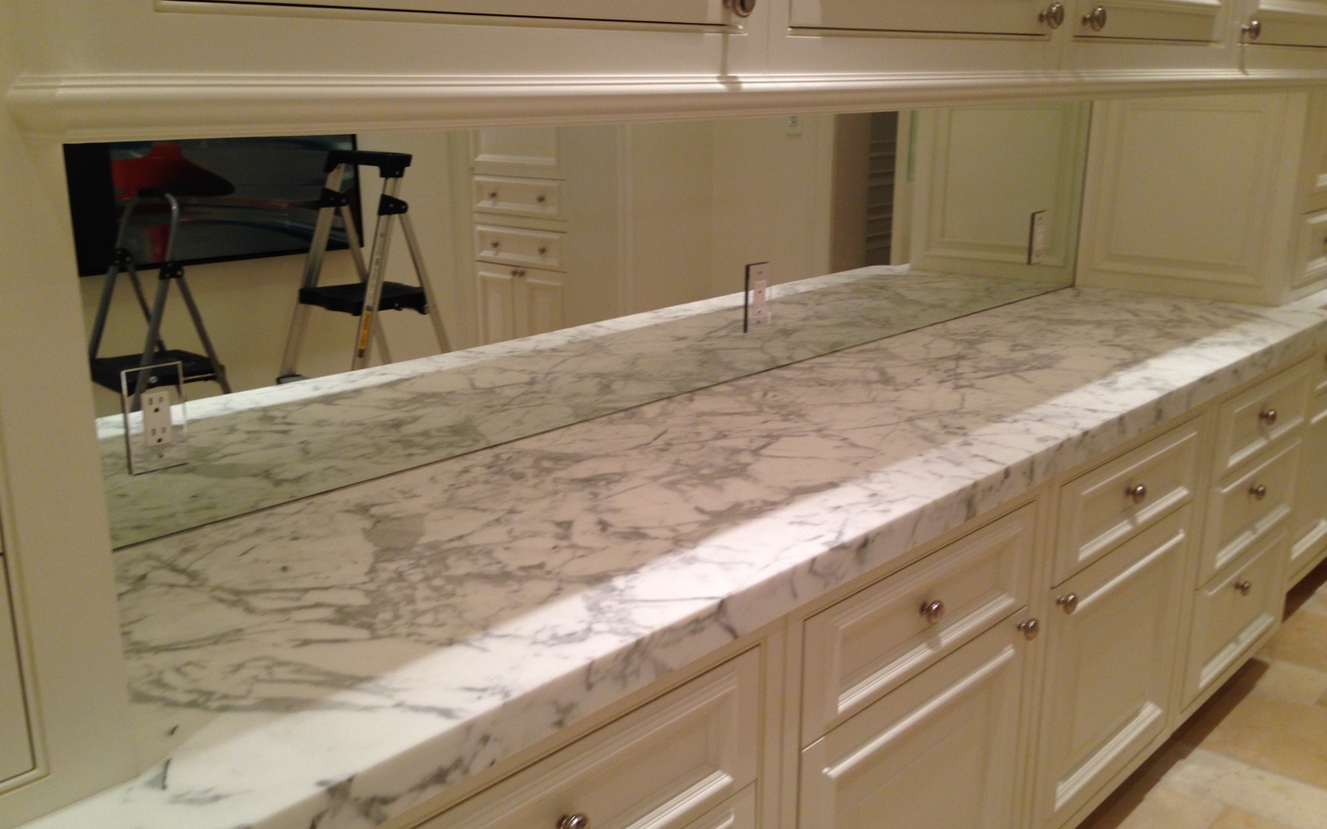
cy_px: 436
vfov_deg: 35.3
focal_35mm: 36
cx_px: 653
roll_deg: -0.3
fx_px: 1302
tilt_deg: -15.0
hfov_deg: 54.0
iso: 50
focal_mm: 4.12
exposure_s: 1/30
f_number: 2.4
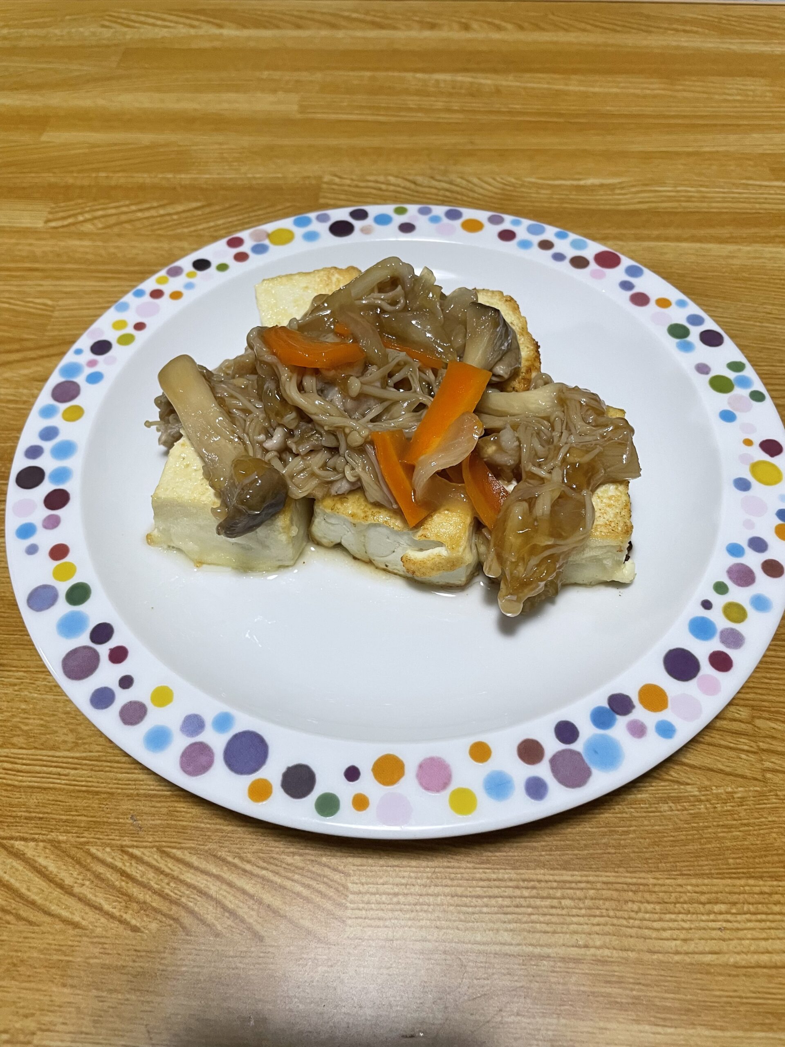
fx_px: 786
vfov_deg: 67.3
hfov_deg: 53.1
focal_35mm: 26
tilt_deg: -55.4
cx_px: 392
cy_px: 524
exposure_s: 1/60
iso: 125
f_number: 1.6
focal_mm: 4.2
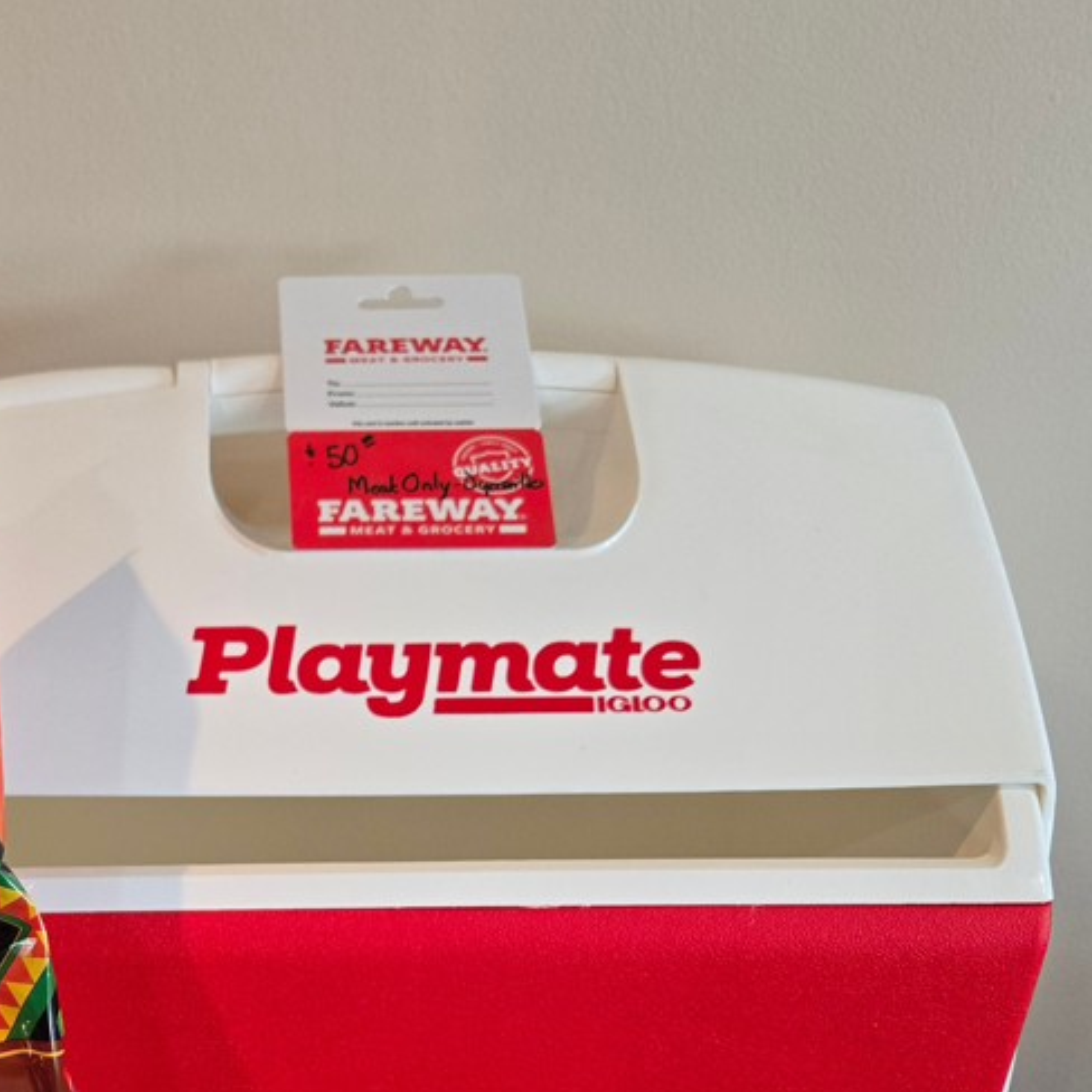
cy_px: 1054
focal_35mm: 50
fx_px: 1785
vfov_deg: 31.8
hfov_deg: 32.9
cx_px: 183
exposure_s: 1/120
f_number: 1.8
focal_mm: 5.4
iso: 250
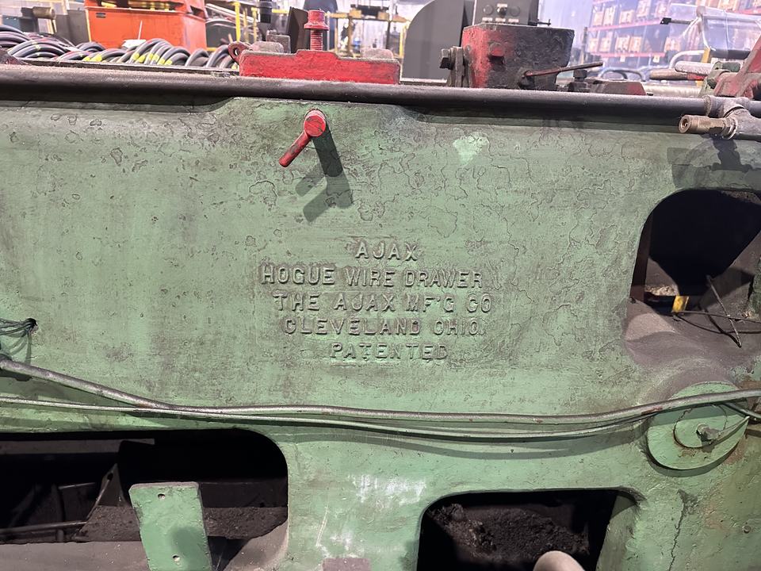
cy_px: 286
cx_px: 380
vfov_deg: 56.8
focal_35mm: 24
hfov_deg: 71.6
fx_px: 528
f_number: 1.8
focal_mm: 6.9
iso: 800
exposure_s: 1/60
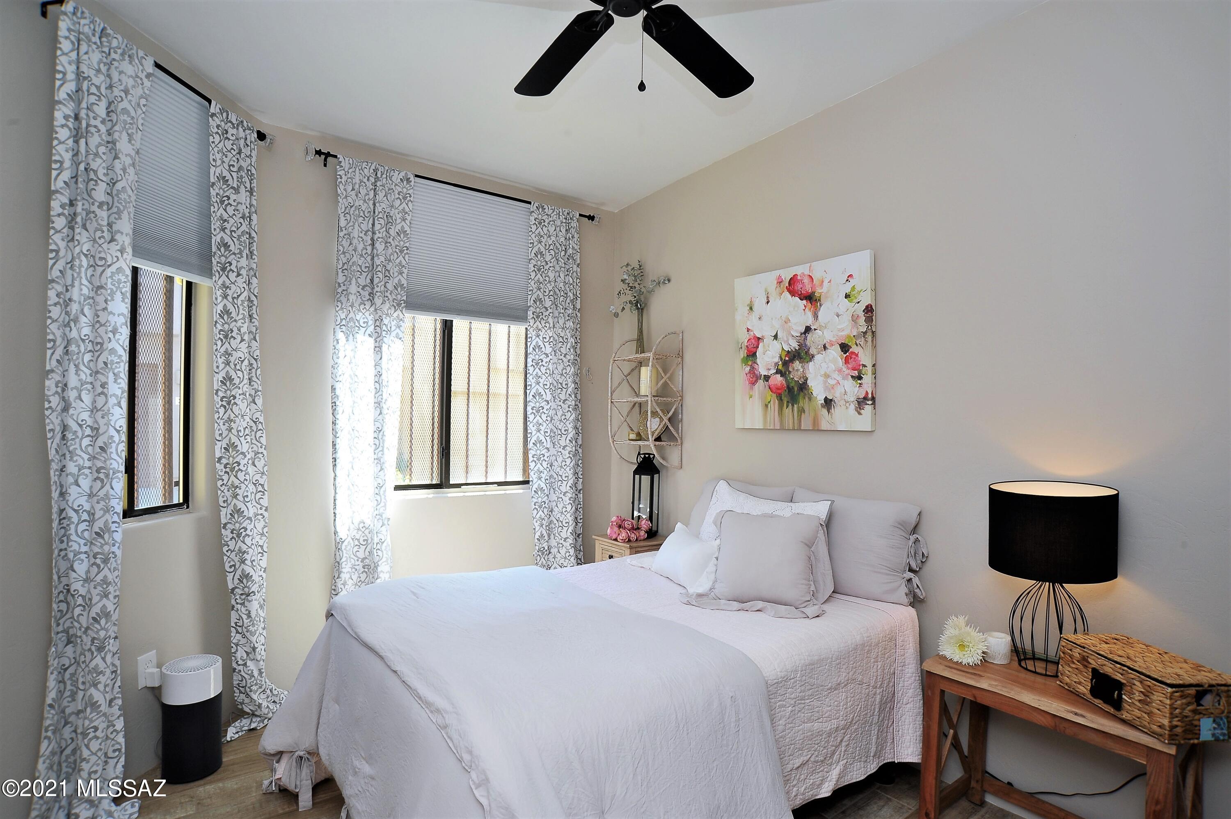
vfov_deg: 67.3
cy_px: 410
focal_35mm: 18
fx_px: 615
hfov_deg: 90.0
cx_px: 616
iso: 640
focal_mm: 18
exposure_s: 1/40
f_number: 13
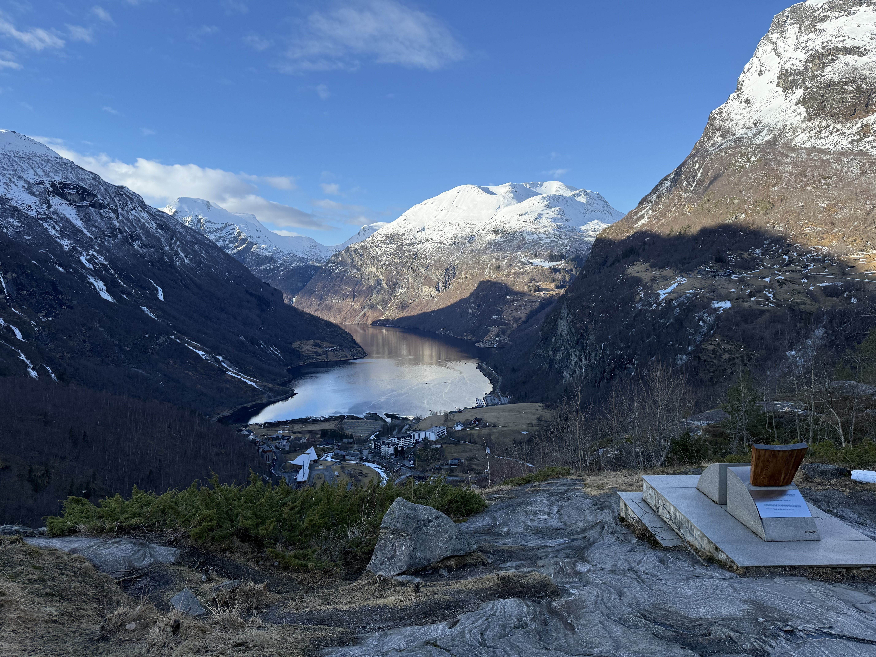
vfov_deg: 56.8
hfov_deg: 71.6
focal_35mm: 24
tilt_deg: -4.2
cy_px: 328
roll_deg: +1.1
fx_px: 607
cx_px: 438
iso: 100
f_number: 1.78
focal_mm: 6.76
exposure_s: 1/3279
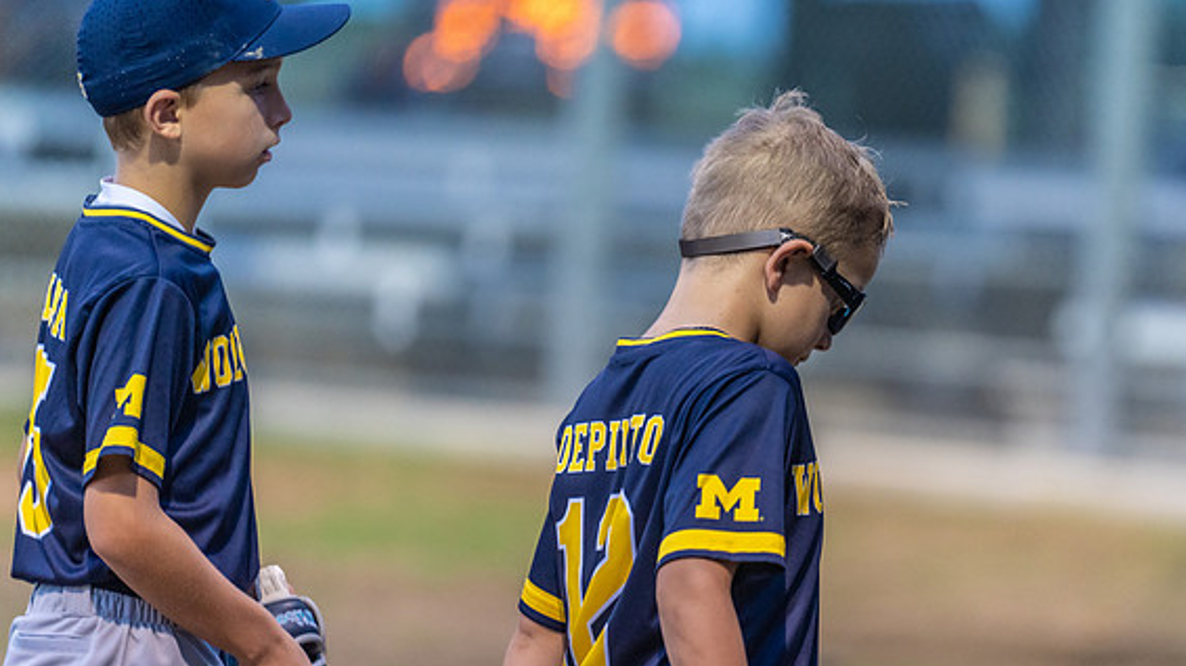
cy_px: 338
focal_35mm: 267
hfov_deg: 8.1
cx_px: 752
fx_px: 8394
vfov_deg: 4.5
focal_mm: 200
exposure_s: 1/500
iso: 2000
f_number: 2.8
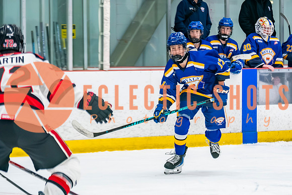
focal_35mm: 277
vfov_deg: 5.0
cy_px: 113
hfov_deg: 7.4
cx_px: 209
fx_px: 2251
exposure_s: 1/640
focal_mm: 130
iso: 1600
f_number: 2.8
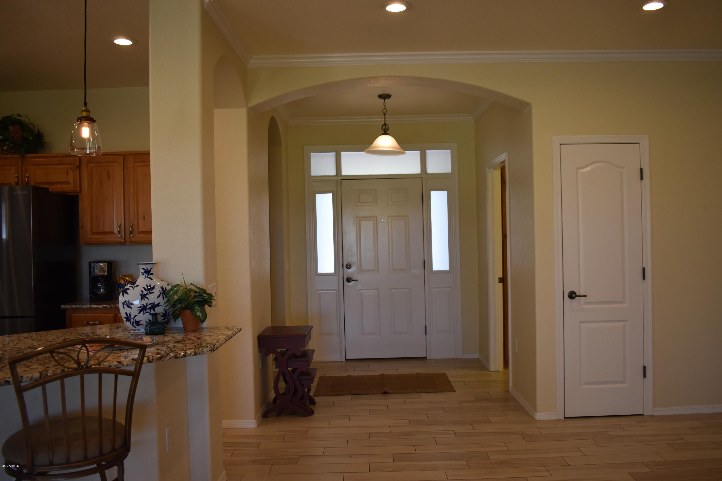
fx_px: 602
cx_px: 361
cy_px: 240
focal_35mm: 30
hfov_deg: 61.9
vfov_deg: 43.6
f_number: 3.8
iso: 640
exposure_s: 1/250
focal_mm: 20
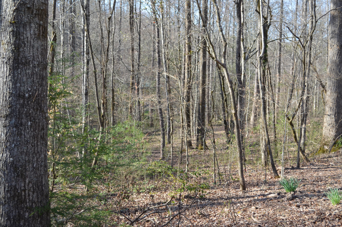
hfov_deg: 41.2
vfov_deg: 28.0
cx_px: 171
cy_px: 114
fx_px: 455
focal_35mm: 48
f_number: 5.6
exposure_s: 1/250
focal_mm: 32
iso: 250
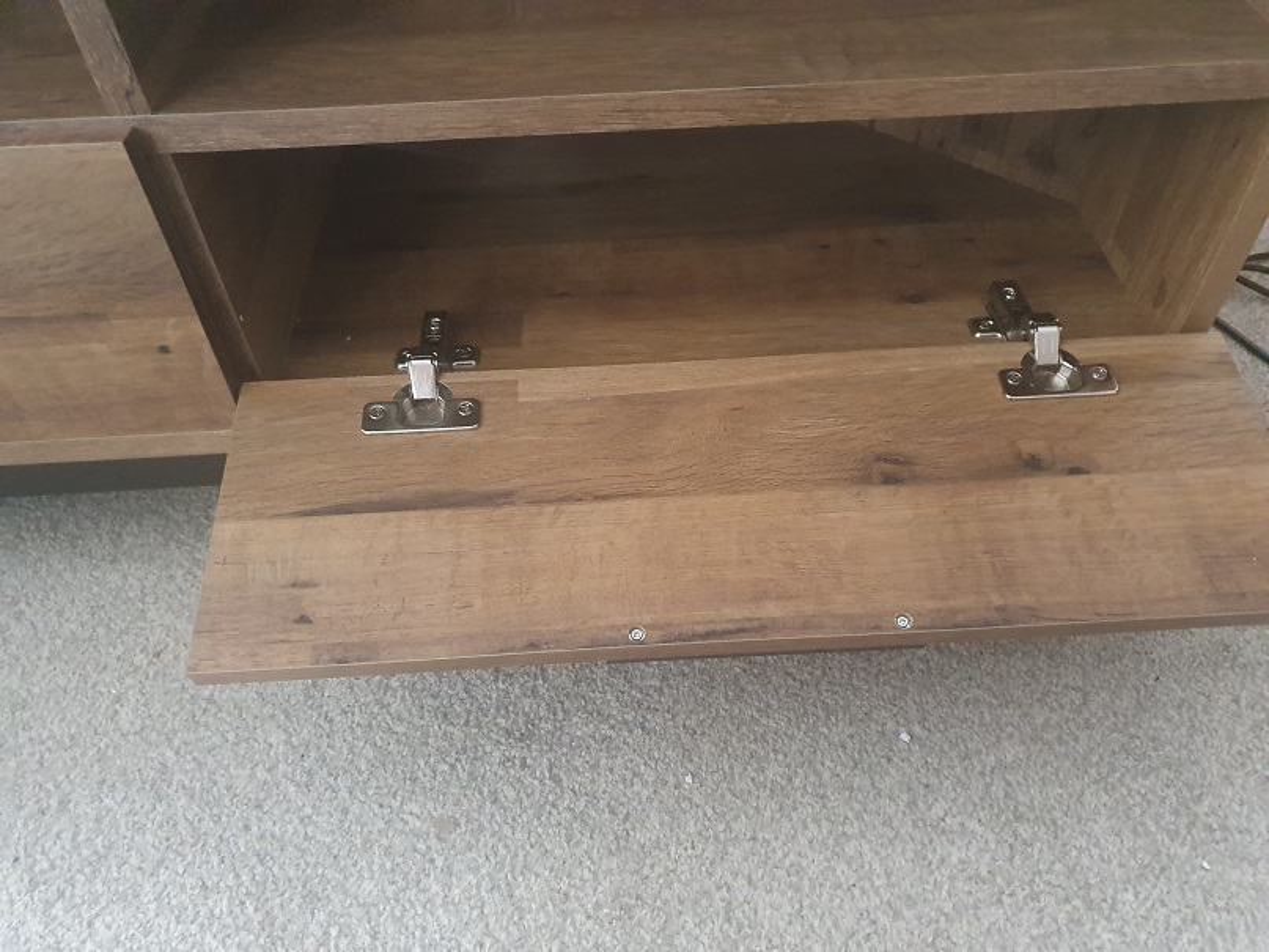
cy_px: 476
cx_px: 634
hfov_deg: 67.3
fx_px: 953
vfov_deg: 53.1
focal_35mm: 26
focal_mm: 4.32
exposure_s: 1/50
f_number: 1.5
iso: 800
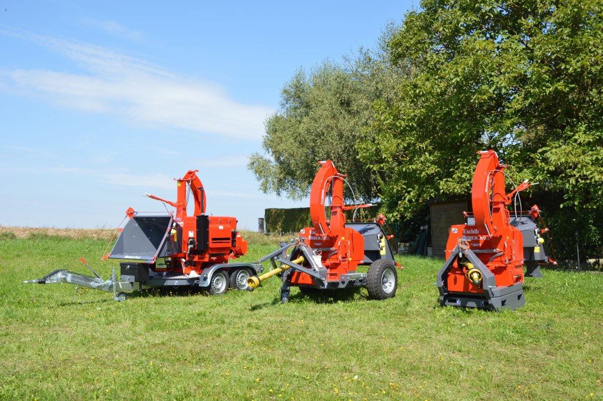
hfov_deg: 49.6
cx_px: 302
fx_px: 653
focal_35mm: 39
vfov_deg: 34.2
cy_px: 200
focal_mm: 26
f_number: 7.1
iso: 100
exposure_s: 1/200
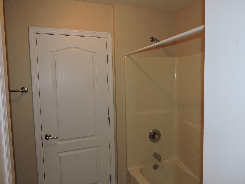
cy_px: 92
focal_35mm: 24
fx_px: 170
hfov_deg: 71.6
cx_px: 122
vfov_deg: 56.8
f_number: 3.3
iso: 200
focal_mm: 4.3
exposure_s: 1/30
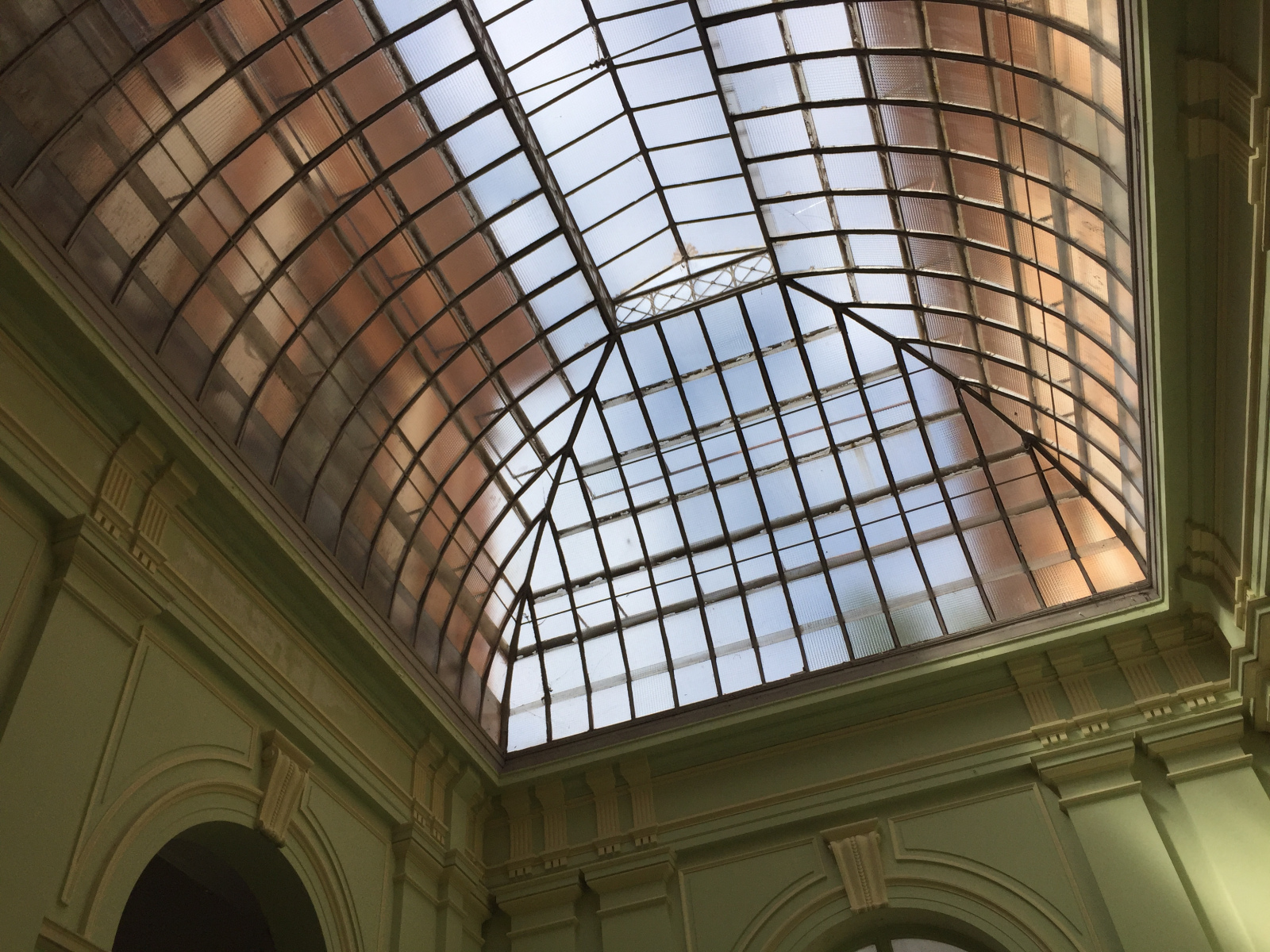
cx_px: 635
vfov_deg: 48.2
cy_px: 476
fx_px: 1064
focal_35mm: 29
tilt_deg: +46.8
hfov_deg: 61.7
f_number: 2.2
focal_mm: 4.15
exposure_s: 1/2639
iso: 32
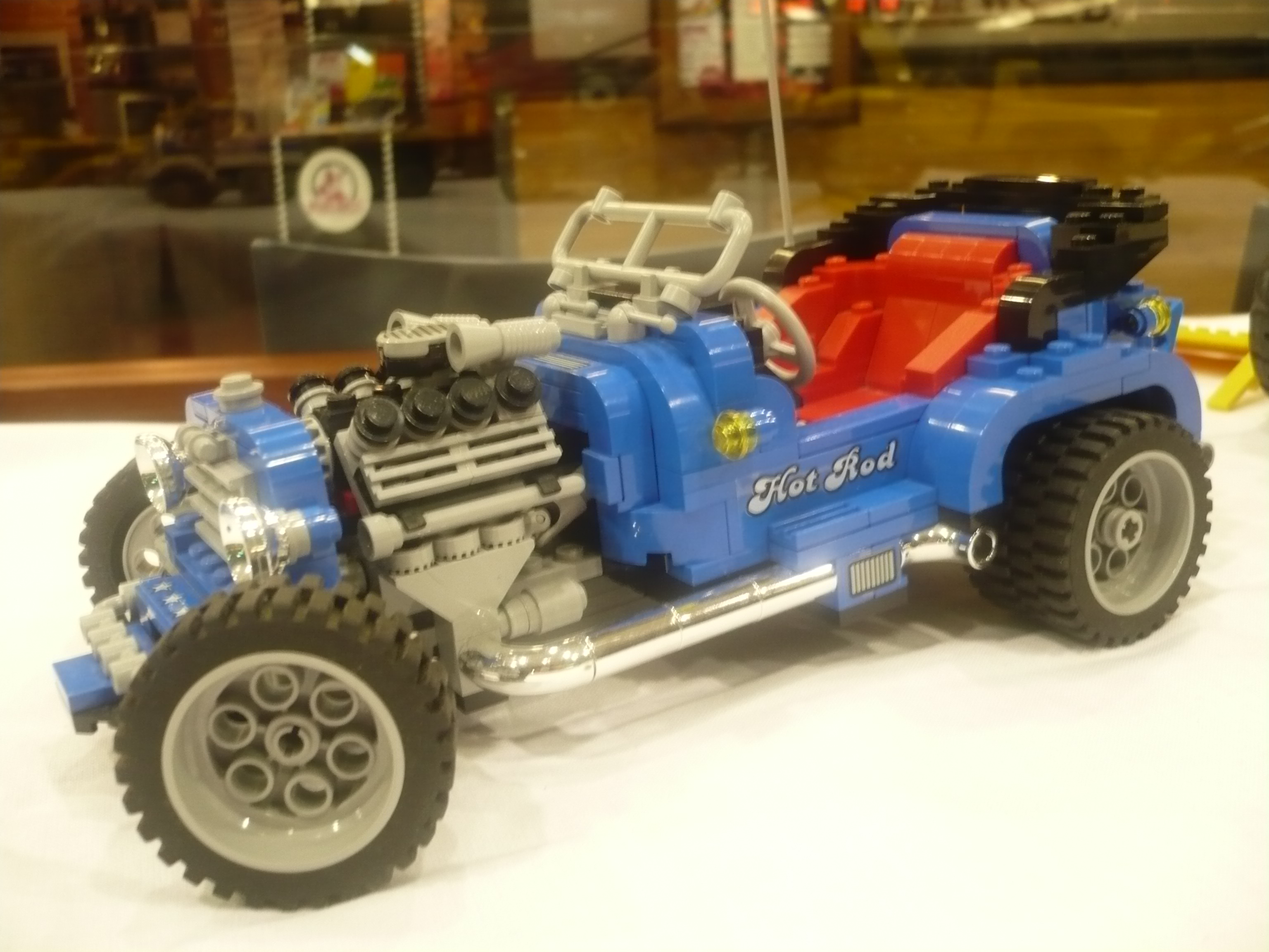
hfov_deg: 52.6
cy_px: 476
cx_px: 634
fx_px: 1283
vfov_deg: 40.7
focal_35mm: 35
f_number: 2.8
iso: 200
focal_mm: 5.8
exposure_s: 1/8
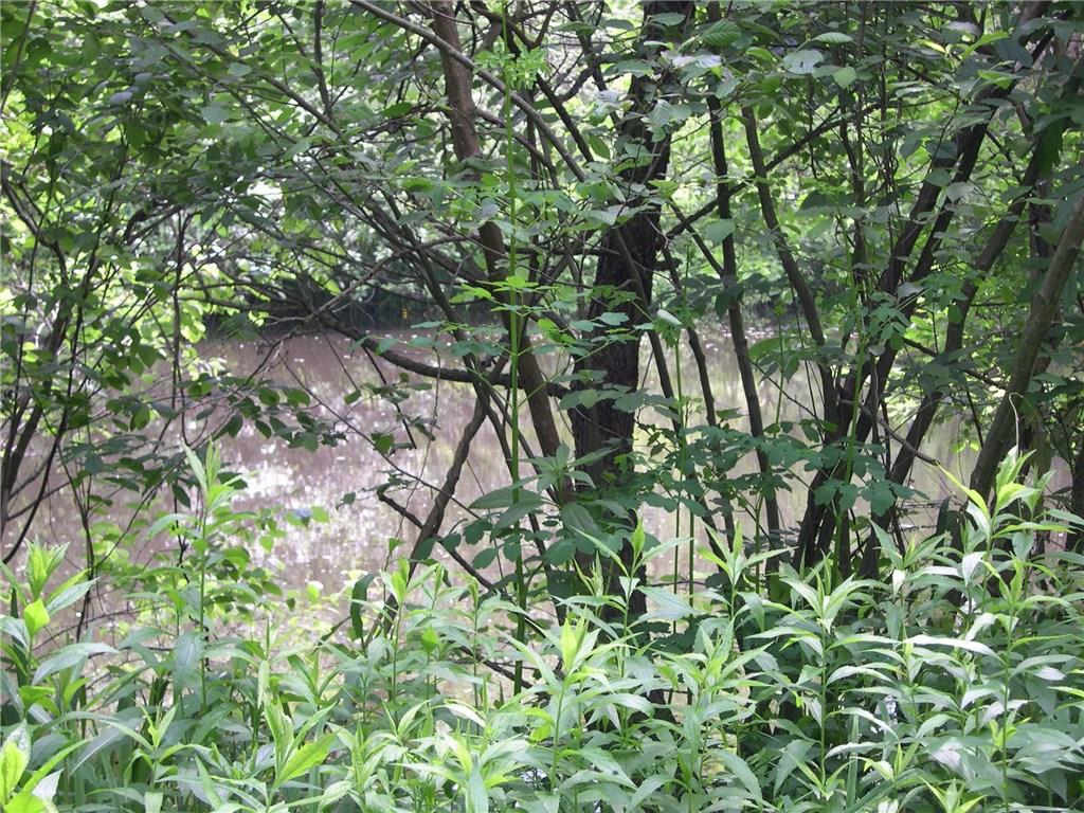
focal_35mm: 62
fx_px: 1942
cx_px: 542
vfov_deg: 23.7
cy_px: 406
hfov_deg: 31.2
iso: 100
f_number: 3.5
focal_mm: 13.2
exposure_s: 1/48.8
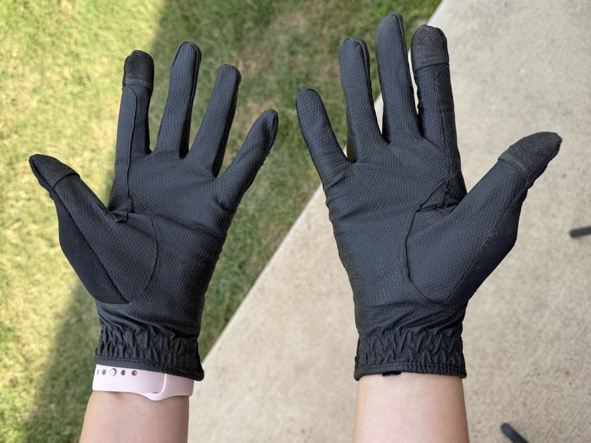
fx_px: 410
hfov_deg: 71.6
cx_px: 296
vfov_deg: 56.8
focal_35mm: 24
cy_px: 222
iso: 80
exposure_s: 1/1106
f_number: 1.78
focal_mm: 6.76
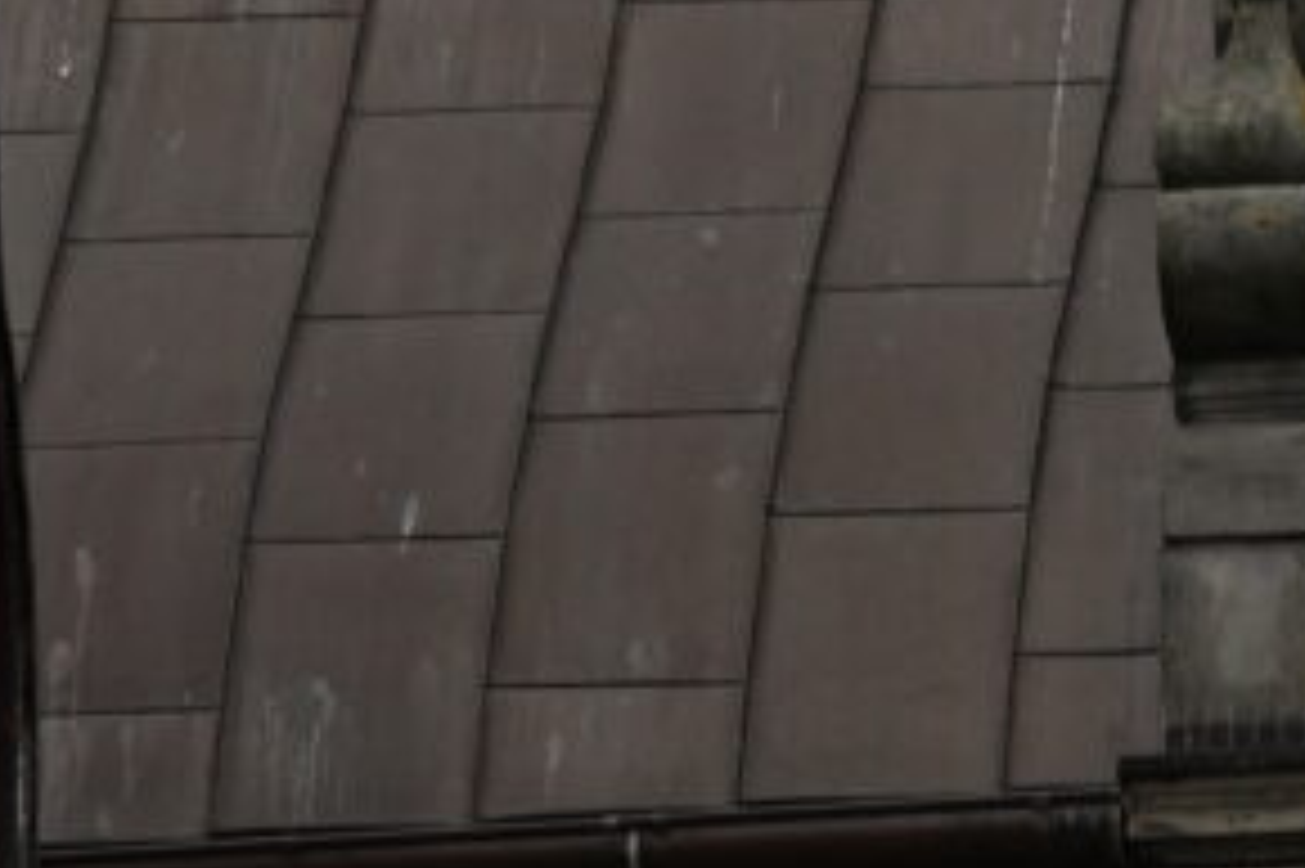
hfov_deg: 1.9
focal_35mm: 1060
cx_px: 1181
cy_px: -2172
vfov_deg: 1.3
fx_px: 38402
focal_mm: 120
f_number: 4
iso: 400
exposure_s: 1/2500
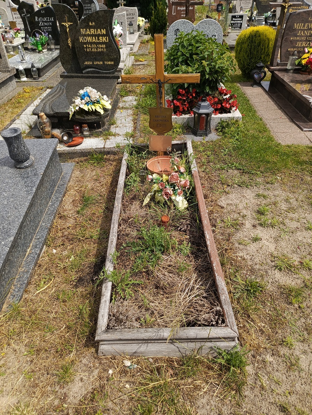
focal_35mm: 24
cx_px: 156
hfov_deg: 56.8
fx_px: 288
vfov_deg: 71.6
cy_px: 208
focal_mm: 5.25
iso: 50
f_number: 1.75
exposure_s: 1/334
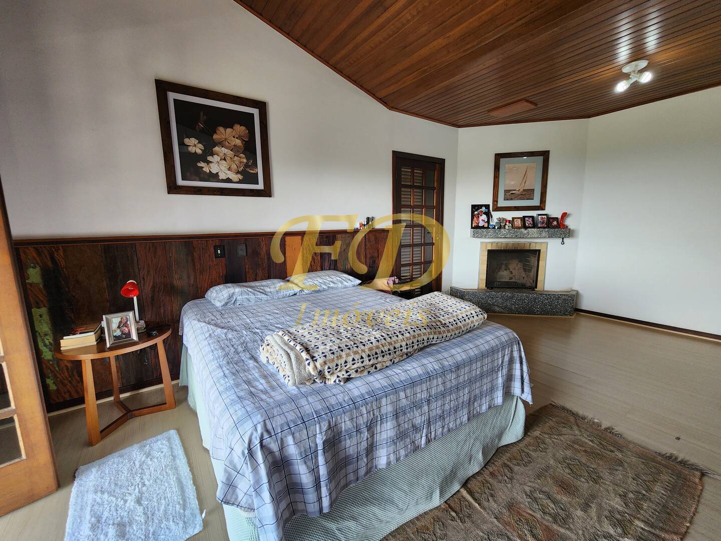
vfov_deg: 89.9
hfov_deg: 106.2
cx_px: 360
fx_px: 271
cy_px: 270
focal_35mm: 13
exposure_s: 1/60
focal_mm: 2.2
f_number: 2.2
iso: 100
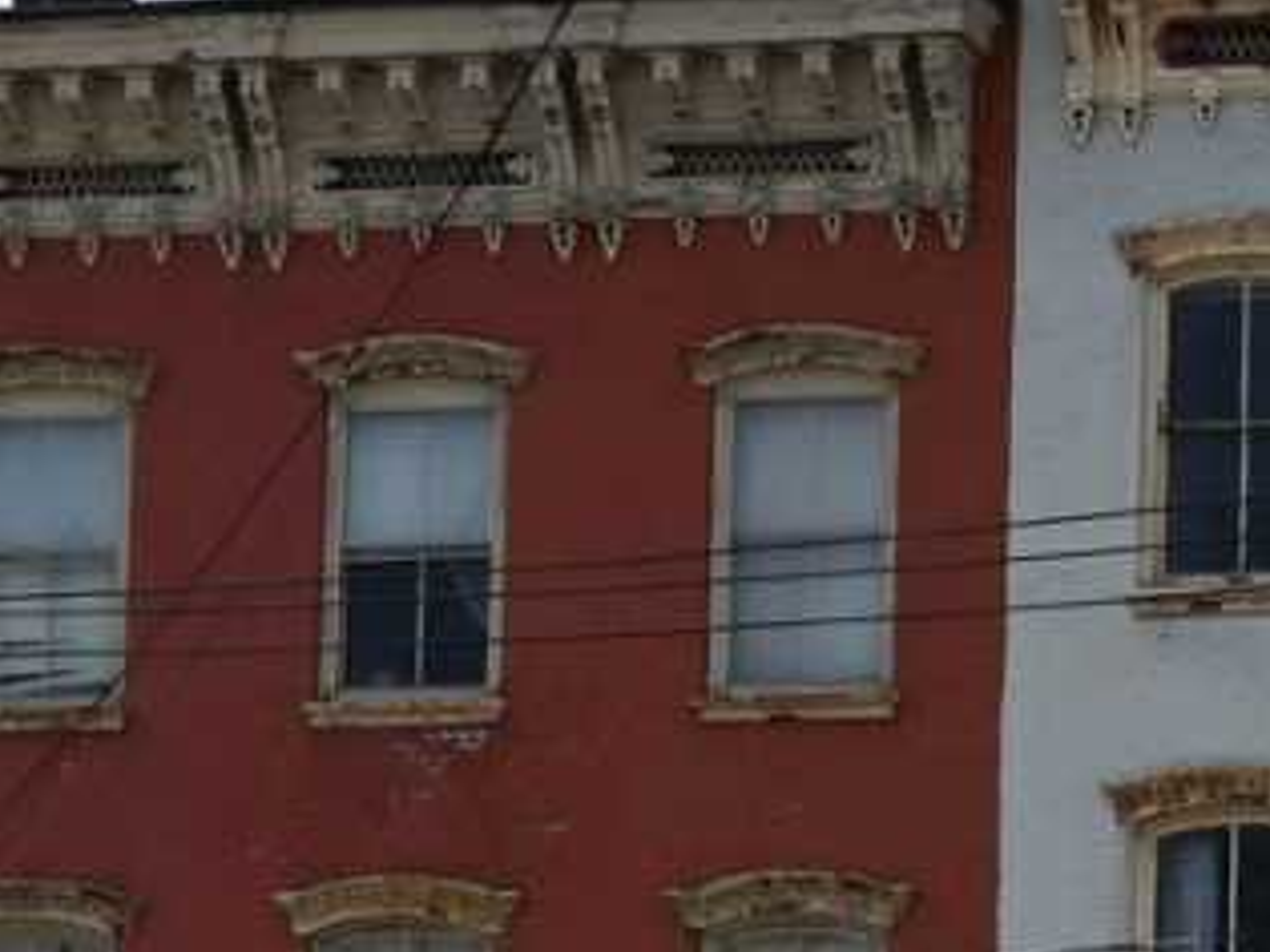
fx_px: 9169
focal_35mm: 250
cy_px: 1061
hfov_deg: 7.9
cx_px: 899
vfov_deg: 5.9
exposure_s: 1/8000
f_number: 8
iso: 2000
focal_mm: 40
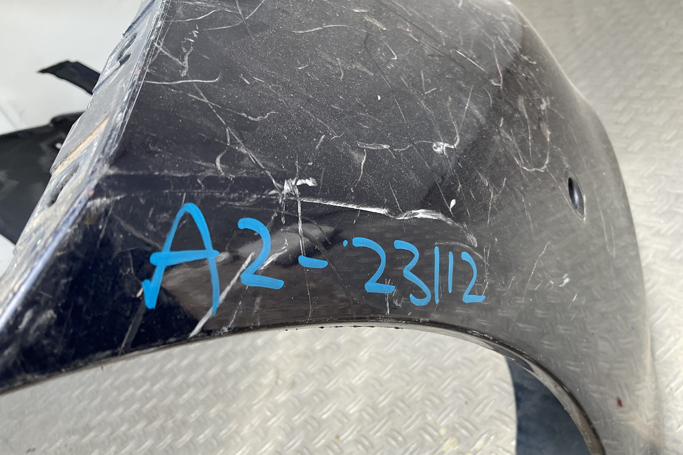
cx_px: 345
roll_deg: +34.0
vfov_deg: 42.3
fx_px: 588
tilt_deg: -30.3
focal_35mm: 31
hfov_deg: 60.3
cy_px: 249
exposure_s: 1/159
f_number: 1.8
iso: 16
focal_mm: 3
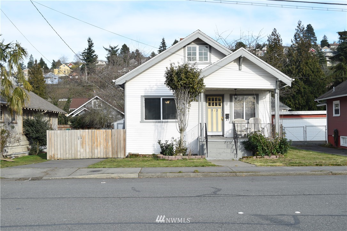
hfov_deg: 41.1
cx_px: 174
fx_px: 463
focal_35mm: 48
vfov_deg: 28.1
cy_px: 116
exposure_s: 1/250
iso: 200
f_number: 8
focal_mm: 32
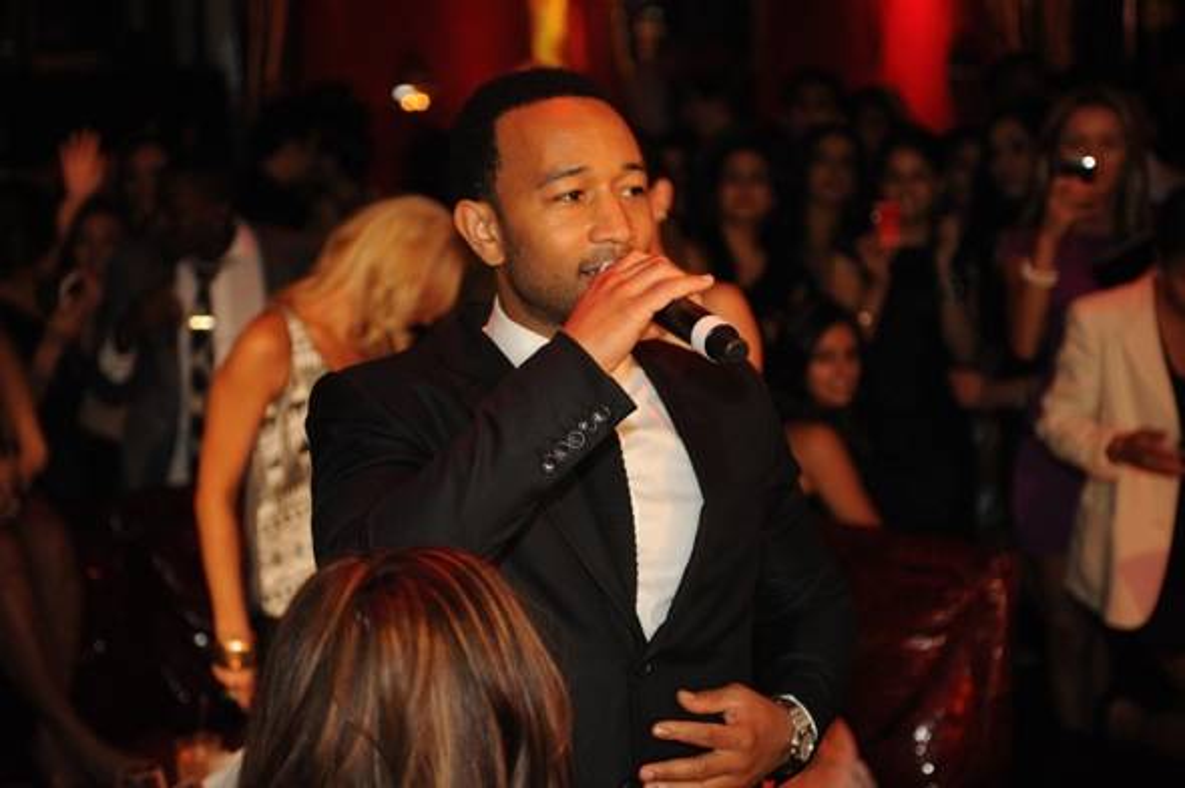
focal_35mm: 65
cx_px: 592
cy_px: 394
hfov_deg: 31.0
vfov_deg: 20.9
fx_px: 2137
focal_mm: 65
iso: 1600
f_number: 3.5
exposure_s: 1/100
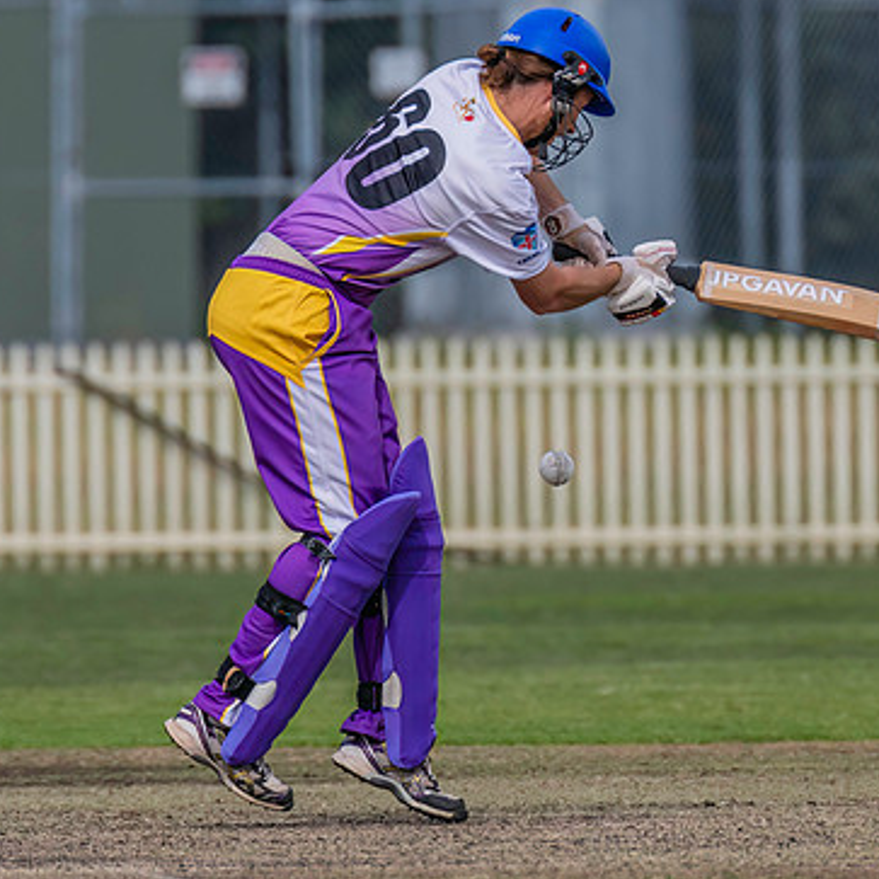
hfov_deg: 1.7
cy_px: 391
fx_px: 30452
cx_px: 565
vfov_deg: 1.7
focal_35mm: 1060
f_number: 7.1
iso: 800
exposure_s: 1/2500
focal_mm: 600
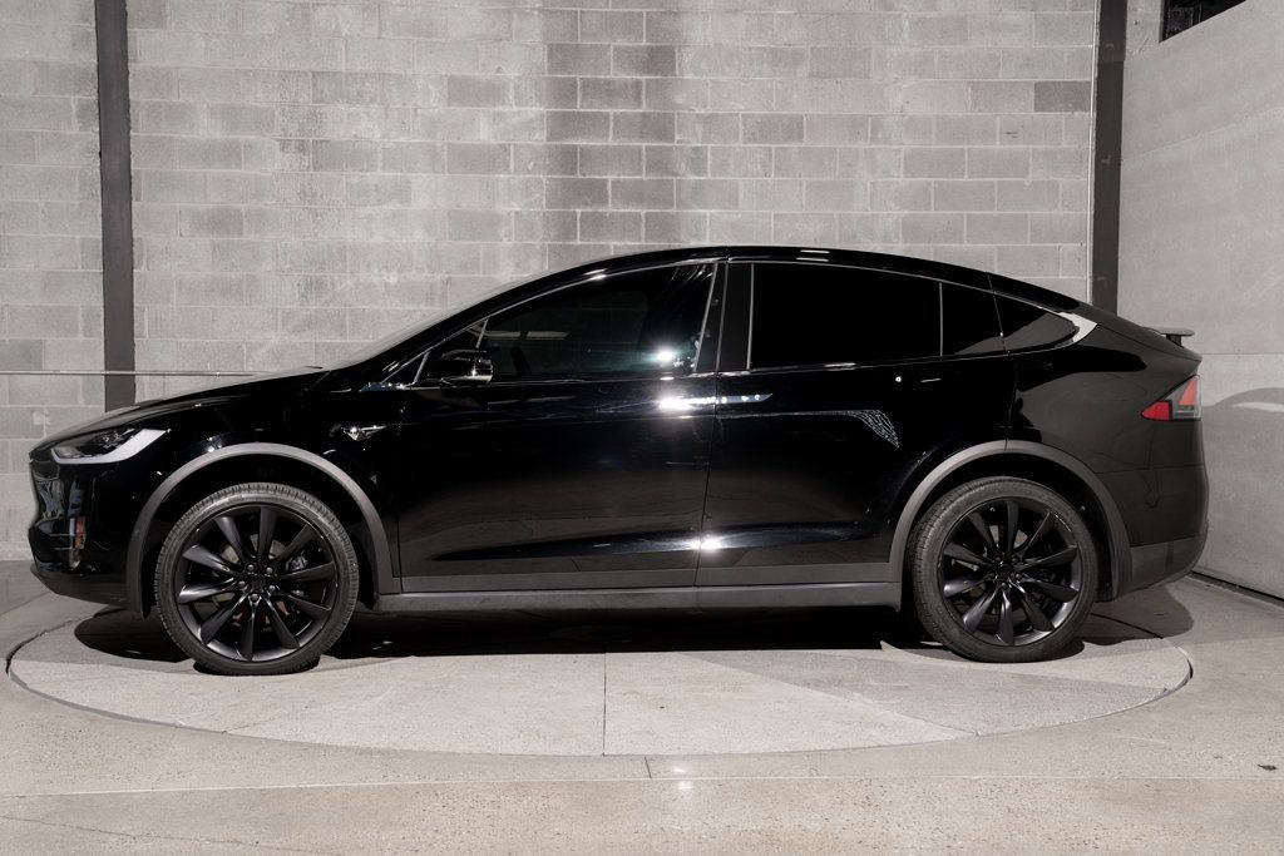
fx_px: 1759
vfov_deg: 27.4
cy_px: 428
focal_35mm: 49
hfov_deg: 40.1
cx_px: 642
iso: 250
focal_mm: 49
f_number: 6.3
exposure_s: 1/50
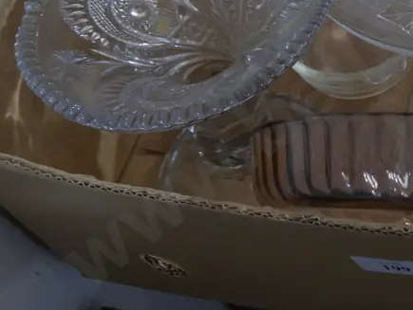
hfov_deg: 22.9
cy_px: -17
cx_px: 463
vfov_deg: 17.9
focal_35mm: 80
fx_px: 955
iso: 800
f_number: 4
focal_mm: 17
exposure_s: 1/60
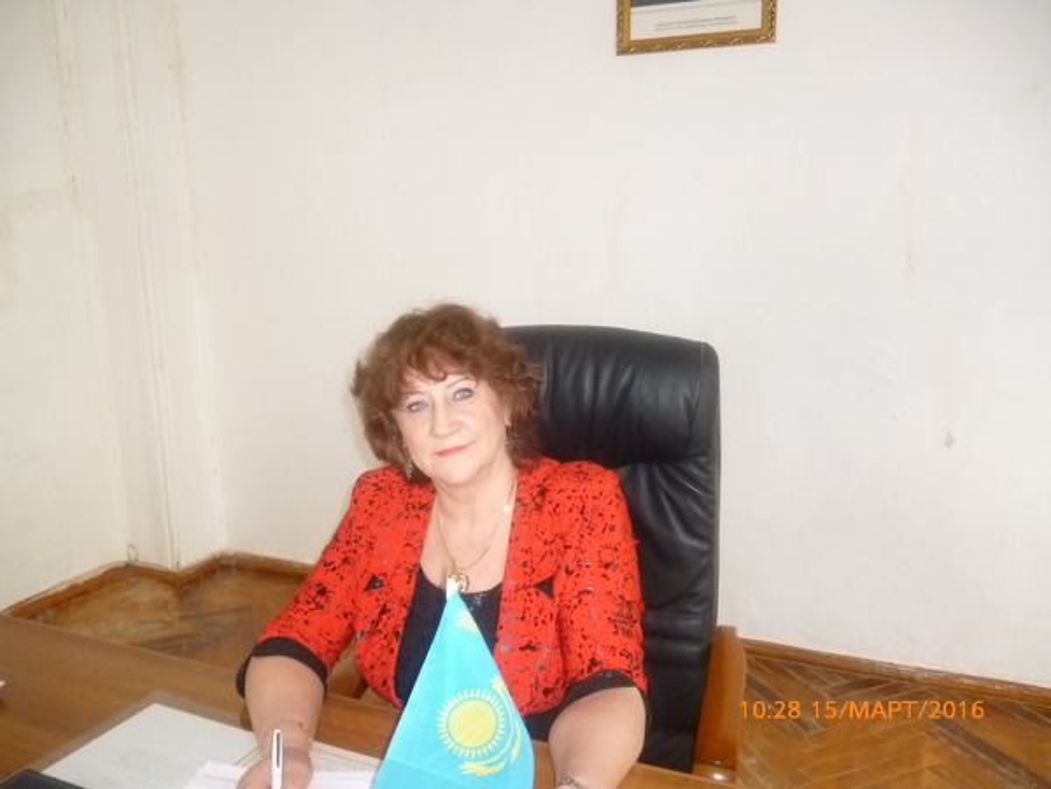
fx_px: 850
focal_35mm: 28
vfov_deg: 49.7
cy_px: 394
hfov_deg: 63.4
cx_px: 526
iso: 500
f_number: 3.1
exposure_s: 1/60
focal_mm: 5
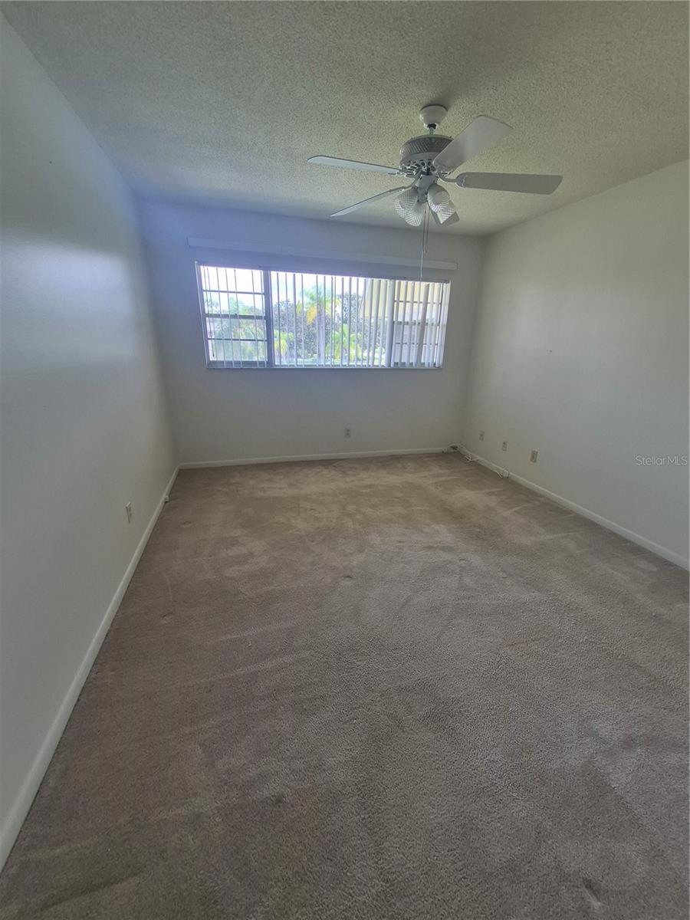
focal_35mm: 13
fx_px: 346
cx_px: 345
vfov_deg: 106.2
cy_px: 460
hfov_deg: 89.9
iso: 80
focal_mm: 1.74
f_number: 2.2
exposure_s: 1/120
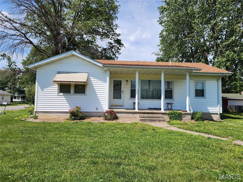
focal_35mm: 23
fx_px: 161
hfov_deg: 73.9
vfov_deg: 58.9
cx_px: 122
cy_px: 91
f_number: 1.8
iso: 12
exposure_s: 1/1041
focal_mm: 6.4
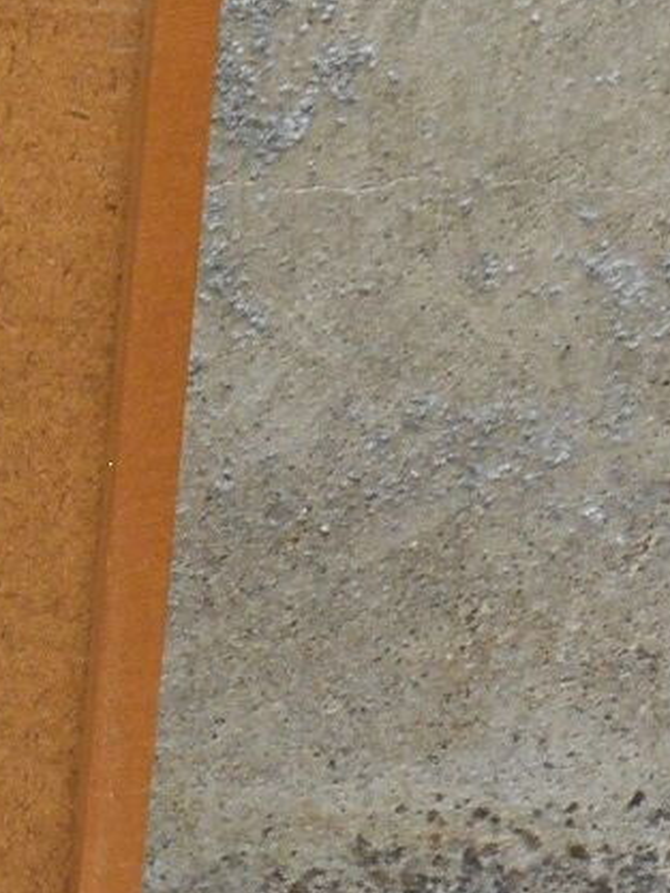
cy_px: 9
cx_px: -1229
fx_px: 9337
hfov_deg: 4.0
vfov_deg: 5.5
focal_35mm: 362
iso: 125
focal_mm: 10.6
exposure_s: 1/50
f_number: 4.1
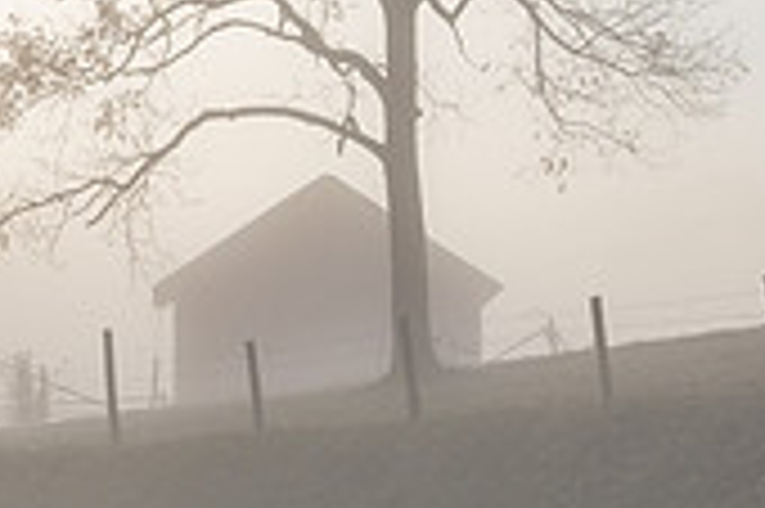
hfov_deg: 9.9
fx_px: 4288
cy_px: 84
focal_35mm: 202
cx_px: -374
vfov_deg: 6.8
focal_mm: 39
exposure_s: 1/160
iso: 100
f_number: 10
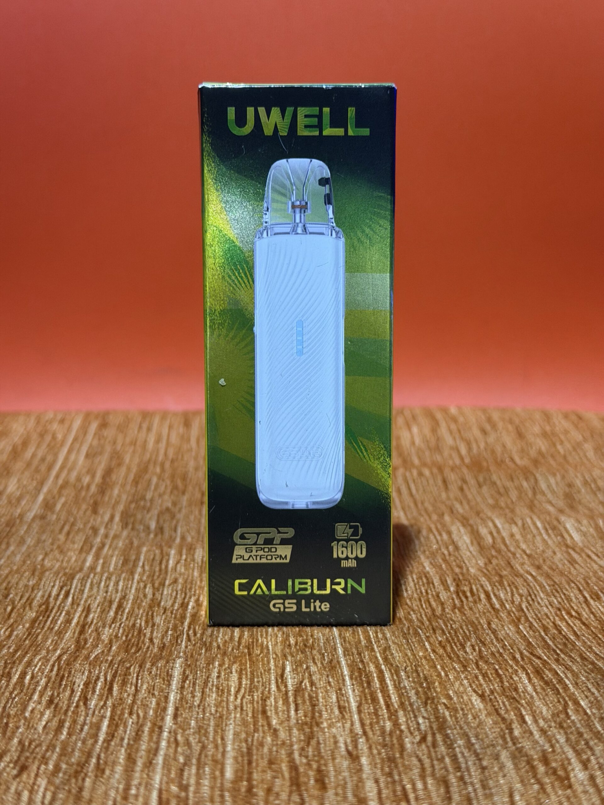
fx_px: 1117
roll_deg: -0.1
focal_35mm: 48
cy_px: 402
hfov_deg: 30.3
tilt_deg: -11.4
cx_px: 302
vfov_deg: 39.7
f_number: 1.78
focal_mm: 6.76
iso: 400
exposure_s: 1/35
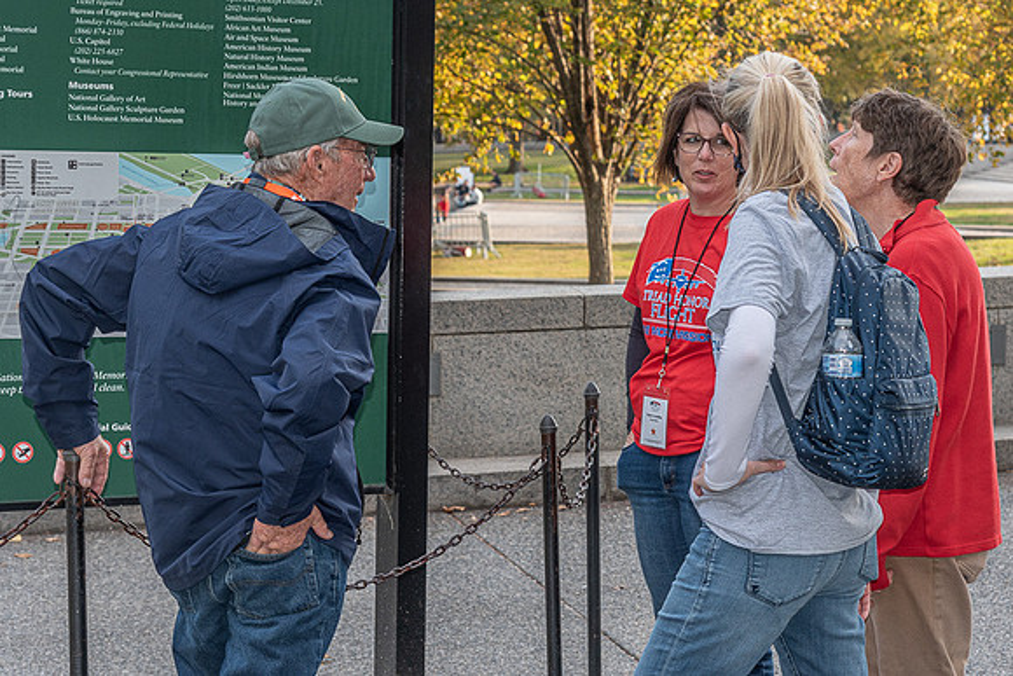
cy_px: 226
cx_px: 675
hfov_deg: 21.8
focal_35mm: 93
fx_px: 2624
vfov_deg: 14.7
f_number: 7.1
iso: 500
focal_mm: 70
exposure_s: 1/250
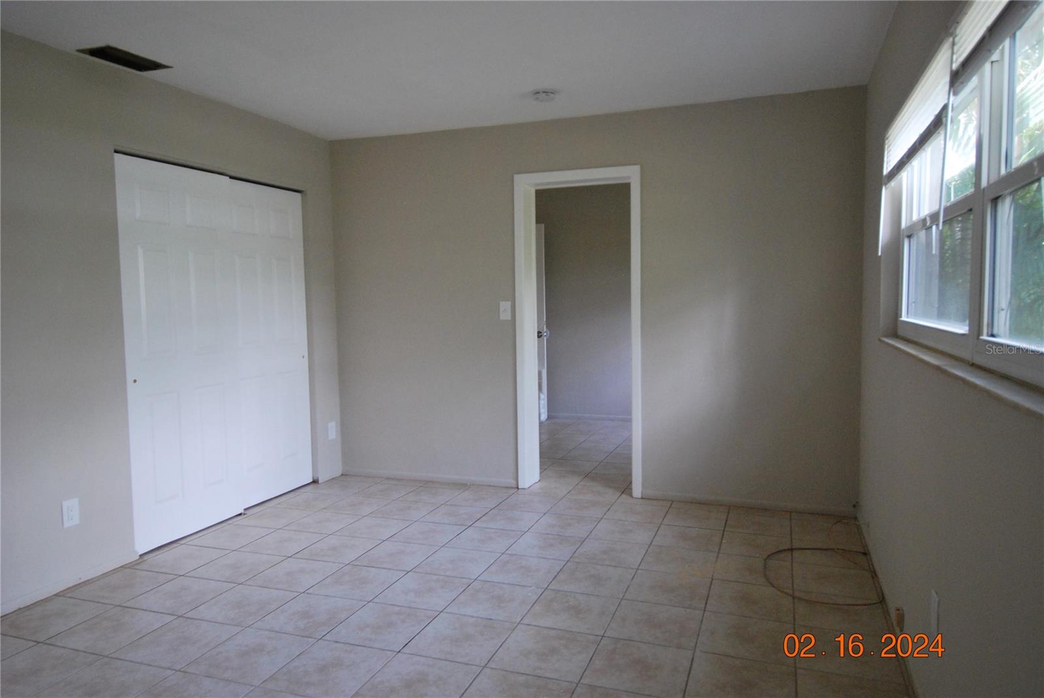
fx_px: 653
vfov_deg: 56.3
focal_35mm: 22
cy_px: 349
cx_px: 522
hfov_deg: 77.3
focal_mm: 15
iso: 900
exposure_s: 1/30
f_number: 4
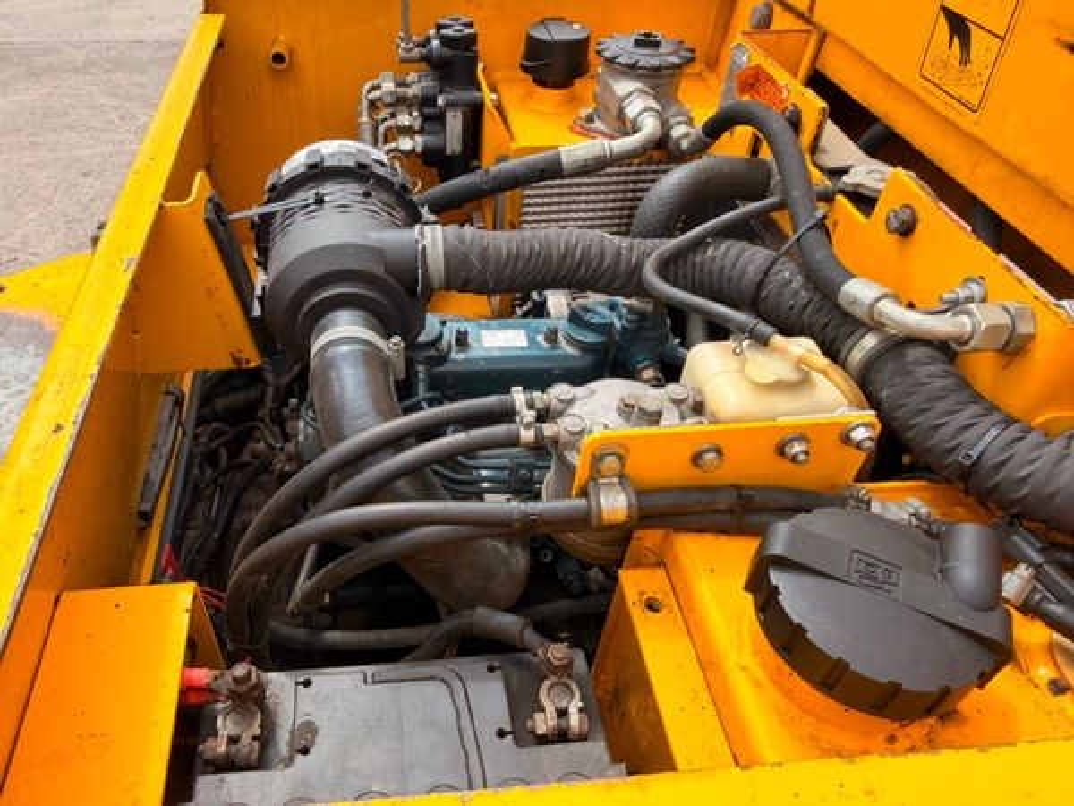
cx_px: 537
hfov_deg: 71.6
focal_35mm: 24
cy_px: 403
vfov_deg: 56.8
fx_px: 745
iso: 32
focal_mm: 2.22
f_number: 2.2
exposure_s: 1/526
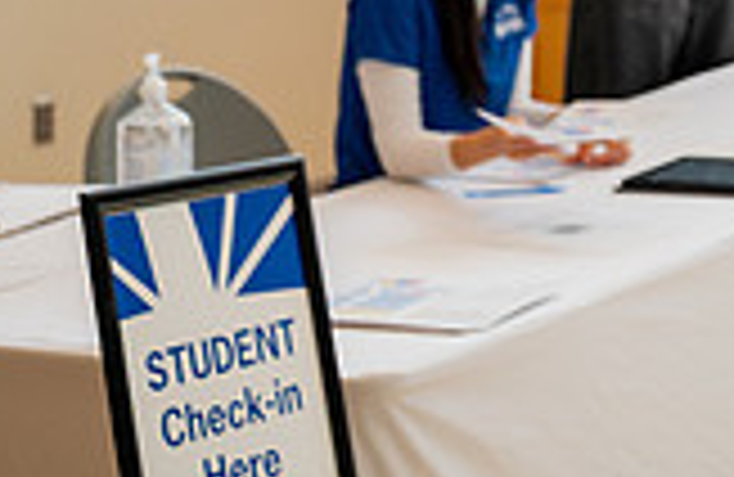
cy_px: -431
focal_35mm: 127
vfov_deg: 9.9
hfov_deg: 15.2
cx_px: 1049
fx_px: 2570
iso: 2000
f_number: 2.8
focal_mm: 32.5
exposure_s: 1/800
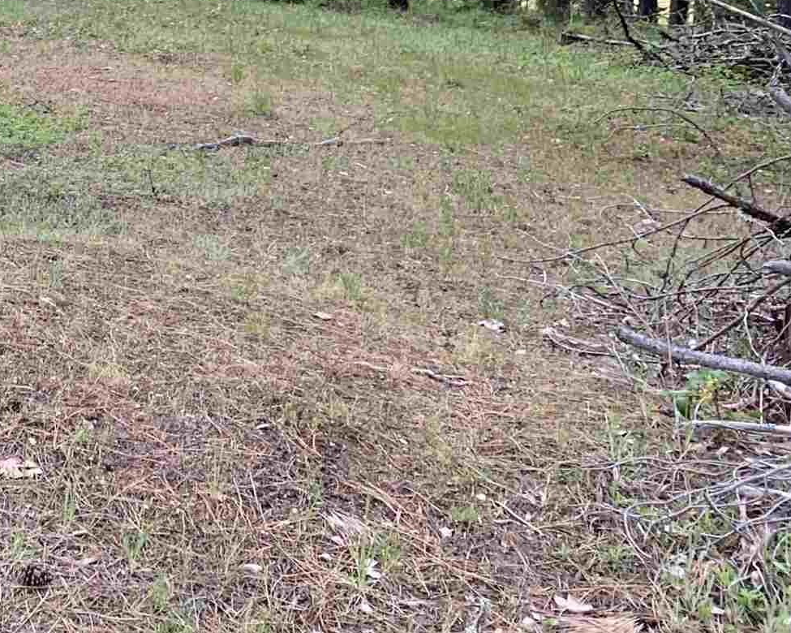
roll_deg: +2.0
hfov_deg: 20.2
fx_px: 1873
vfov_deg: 17.9
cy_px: -194
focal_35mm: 80
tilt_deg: -6.4
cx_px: -431
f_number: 1.8
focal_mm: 4.25
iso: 40
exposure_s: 1/122
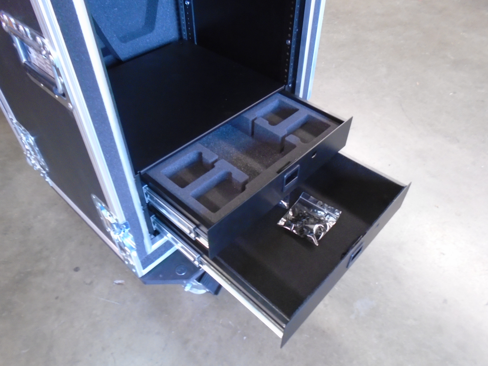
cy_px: 183
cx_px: 244
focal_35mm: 26
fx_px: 367
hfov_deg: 67.3
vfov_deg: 53.1
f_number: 3.2
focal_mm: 4.6
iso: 400
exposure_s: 1/6
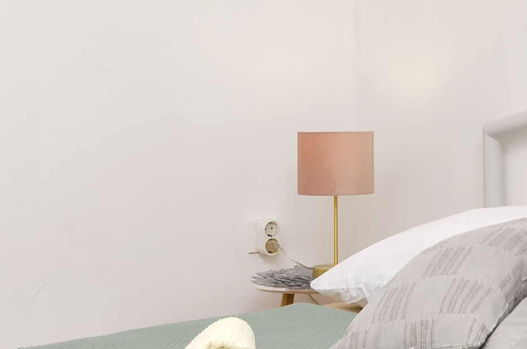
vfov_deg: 16.8
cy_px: 134
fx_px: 1183
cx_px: 574
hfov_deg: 23.6
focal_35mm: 81
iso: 100
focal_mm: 18
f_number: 7.1
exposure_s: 1/100
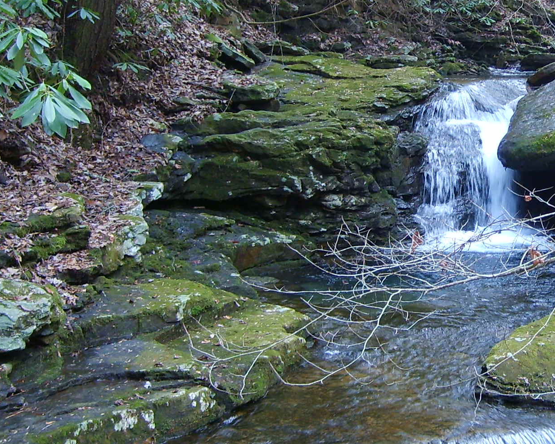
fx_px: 1282
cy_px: 187
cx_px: 471
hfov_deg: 23.9
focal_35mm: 78
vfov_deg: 19.7
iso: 82
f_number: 2.8
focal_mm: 5.8
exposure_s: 1/30
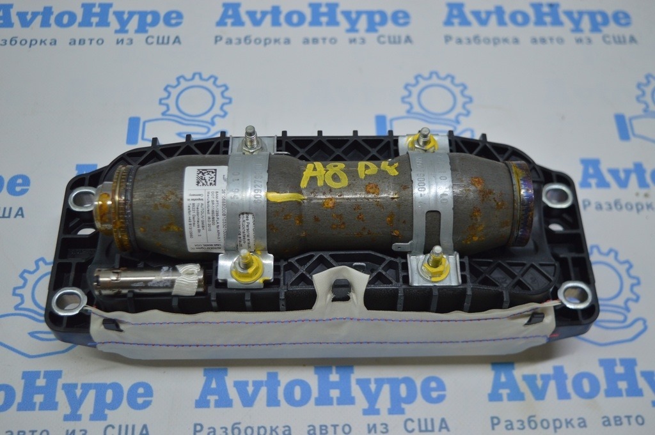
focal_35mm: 45
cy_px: 218
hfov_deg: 43.6
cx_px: 328
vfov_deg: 29.8
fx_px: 818
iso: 400
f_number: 4.2
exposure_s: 1/125
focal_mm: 30
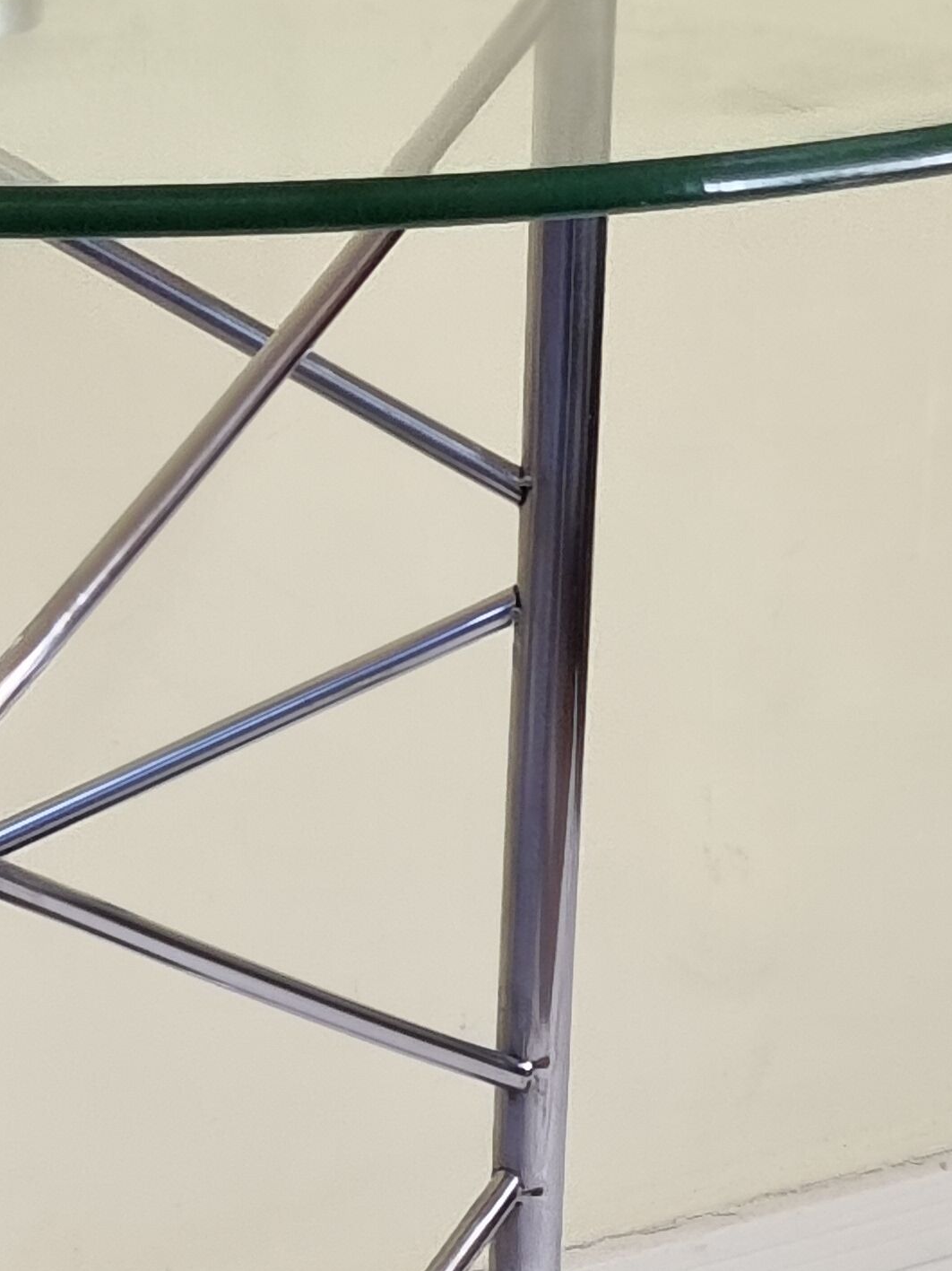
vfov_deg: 25.5
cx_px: 6
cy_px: 1137
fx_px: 2715
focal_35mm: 74
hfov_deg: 19.3
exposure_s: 1/100
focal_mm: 5.4
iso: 125
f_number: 1.8
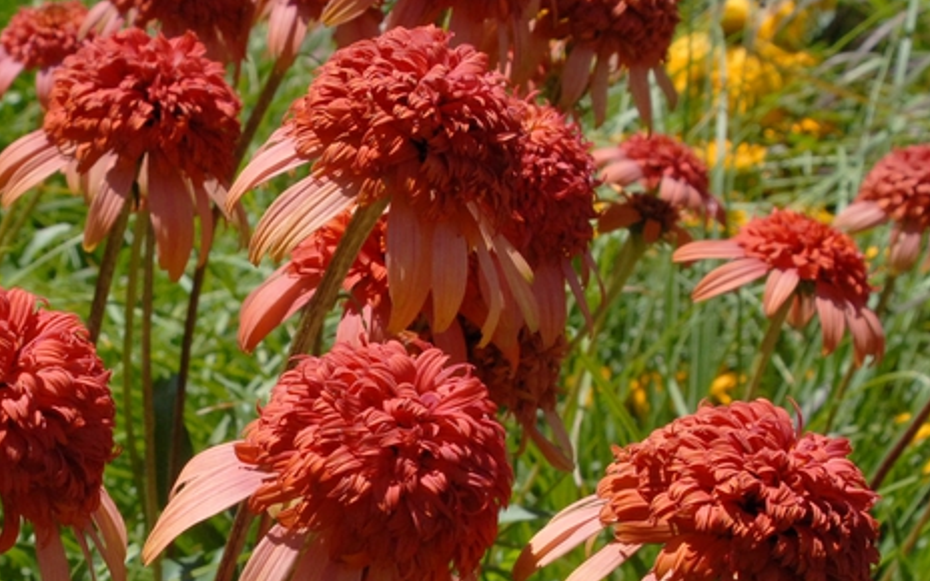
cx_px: 220
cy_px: 456
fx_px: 2737
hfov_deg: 19.1
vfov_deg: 12.1
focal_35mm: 108
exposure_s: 1/350
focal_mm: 32
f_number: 10
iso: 400
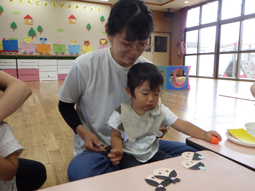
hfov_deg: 63.4
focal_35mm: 28
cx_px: 128
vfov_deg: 49.7
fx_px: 206
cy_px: 96
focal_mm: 5
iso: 160
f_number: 3.5
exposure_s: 1/45
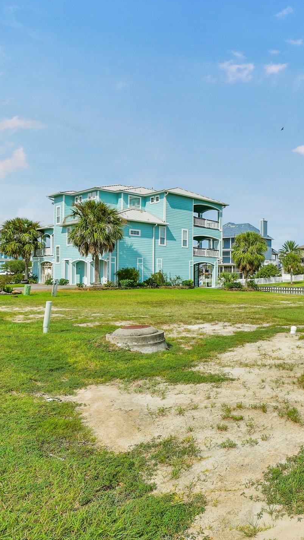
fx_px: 344
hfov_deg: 39.7
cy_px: 271
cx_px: 327
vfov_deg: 76.3
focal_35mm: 24
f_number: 10
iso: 200
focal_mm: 15
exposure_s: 1/2000
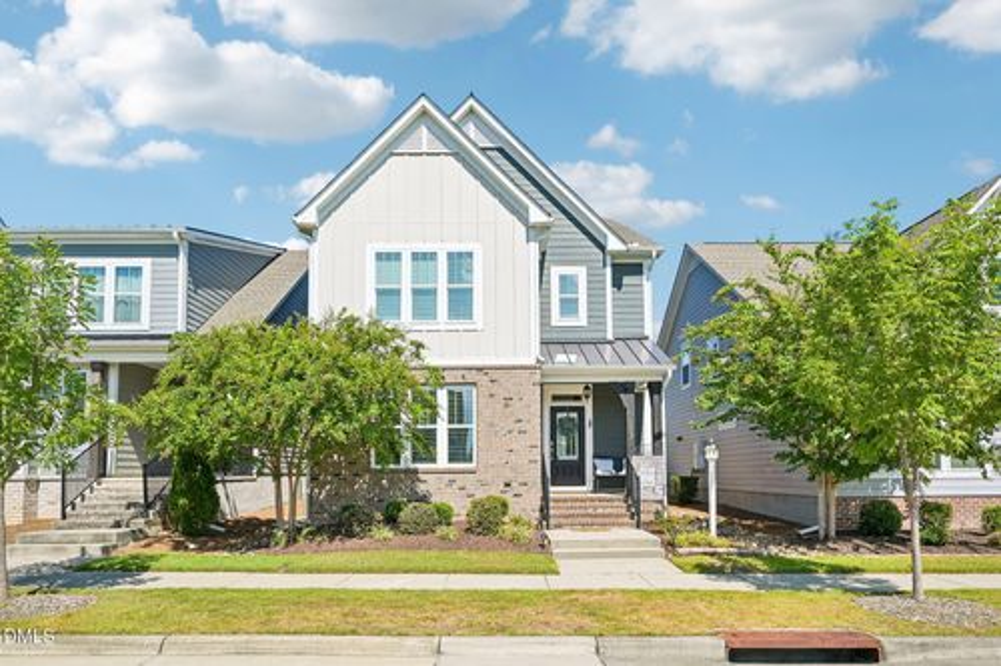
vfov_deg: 59.5
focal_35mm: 21
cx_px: 500
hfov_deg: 81.2
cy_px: 333
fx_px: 584
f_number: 8
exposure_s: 1/400
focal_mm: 21
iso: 100
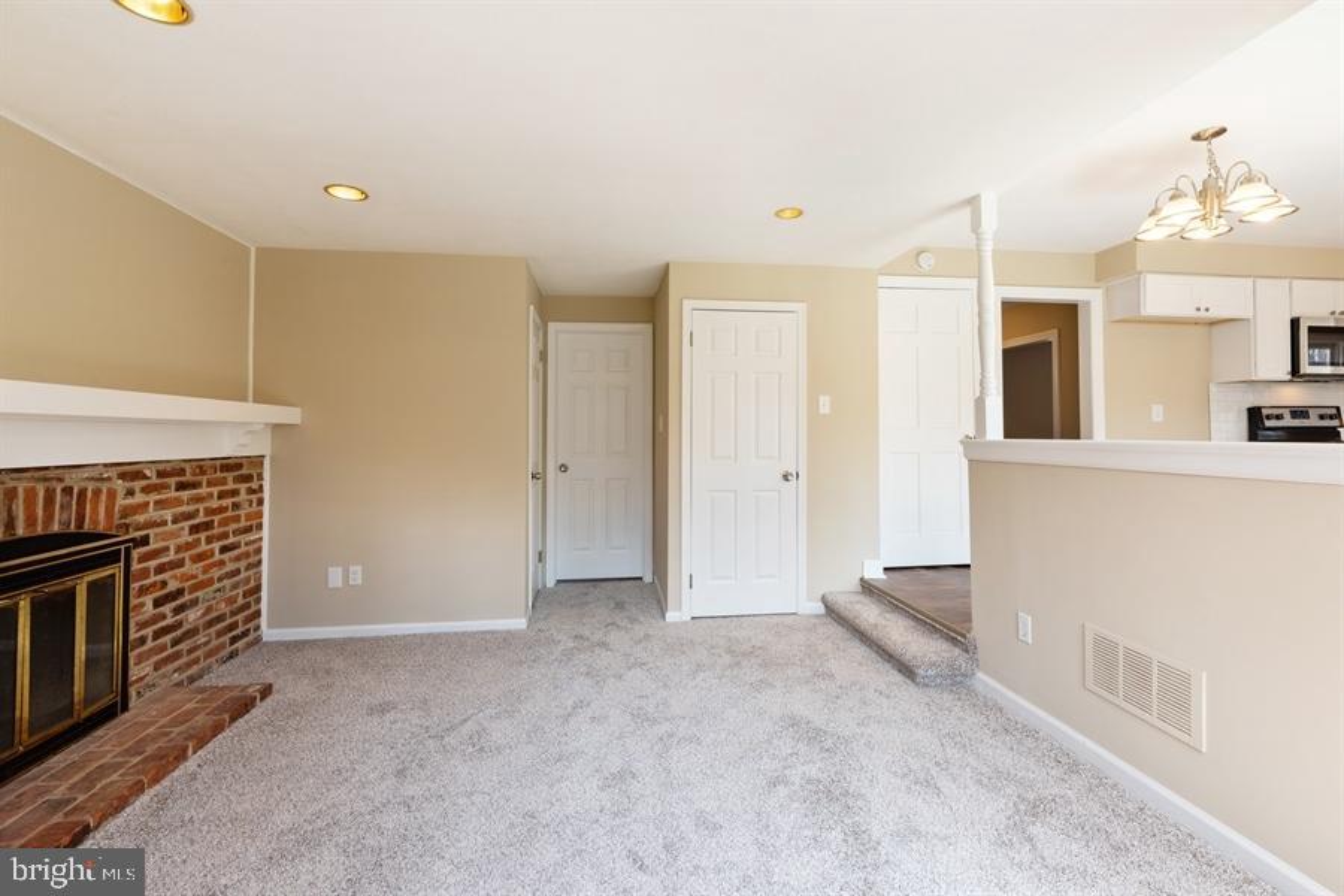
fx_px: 560
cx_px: 672
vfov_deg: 77.3
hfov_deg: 100.4
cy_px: 448
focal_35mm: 15
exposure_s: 1/8
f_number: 11
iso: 100
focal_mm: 15
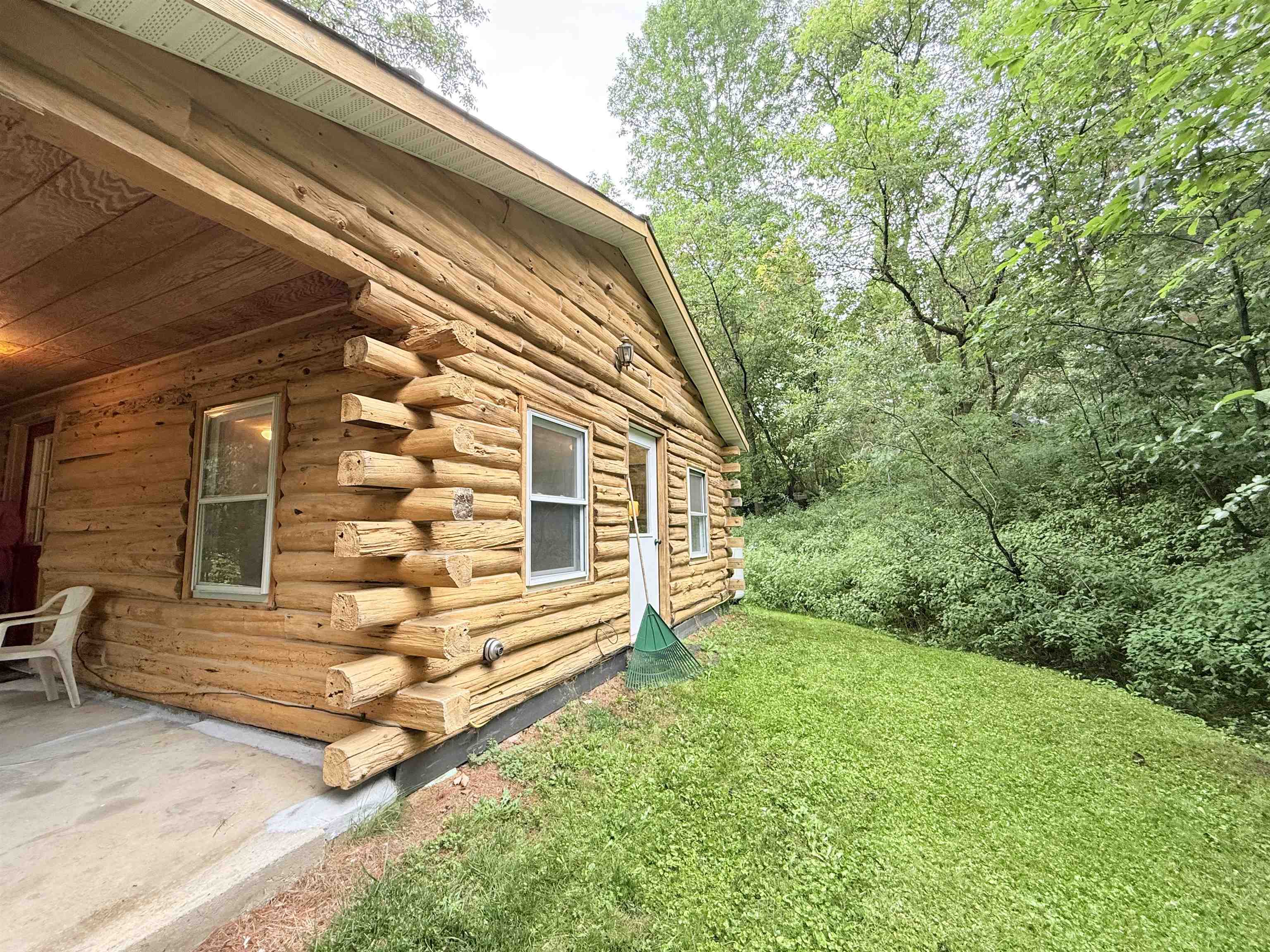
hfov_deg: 102.1
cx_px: 635
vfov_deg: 85.7
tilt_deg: +7.1
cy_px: 476
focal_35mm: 14
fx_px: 514
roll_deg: +0.7
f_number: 2.2
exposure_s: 1/99
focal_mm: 2.22
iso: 125
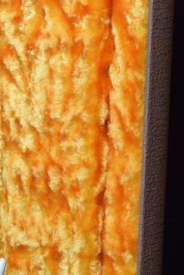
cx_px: -200
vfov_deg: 11.2
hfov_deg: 7.2
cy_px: 41
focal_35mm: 183
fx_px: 1403
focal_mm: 27
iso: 1400
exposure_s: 1/60
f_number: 4
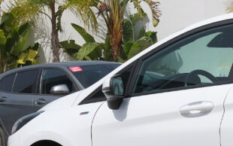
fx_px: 1391
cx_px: 307
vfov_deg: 6.0
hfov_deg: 9.4
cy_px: 116
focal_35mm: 219
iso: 160
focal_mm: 43.2
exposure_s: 1/500
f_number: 9
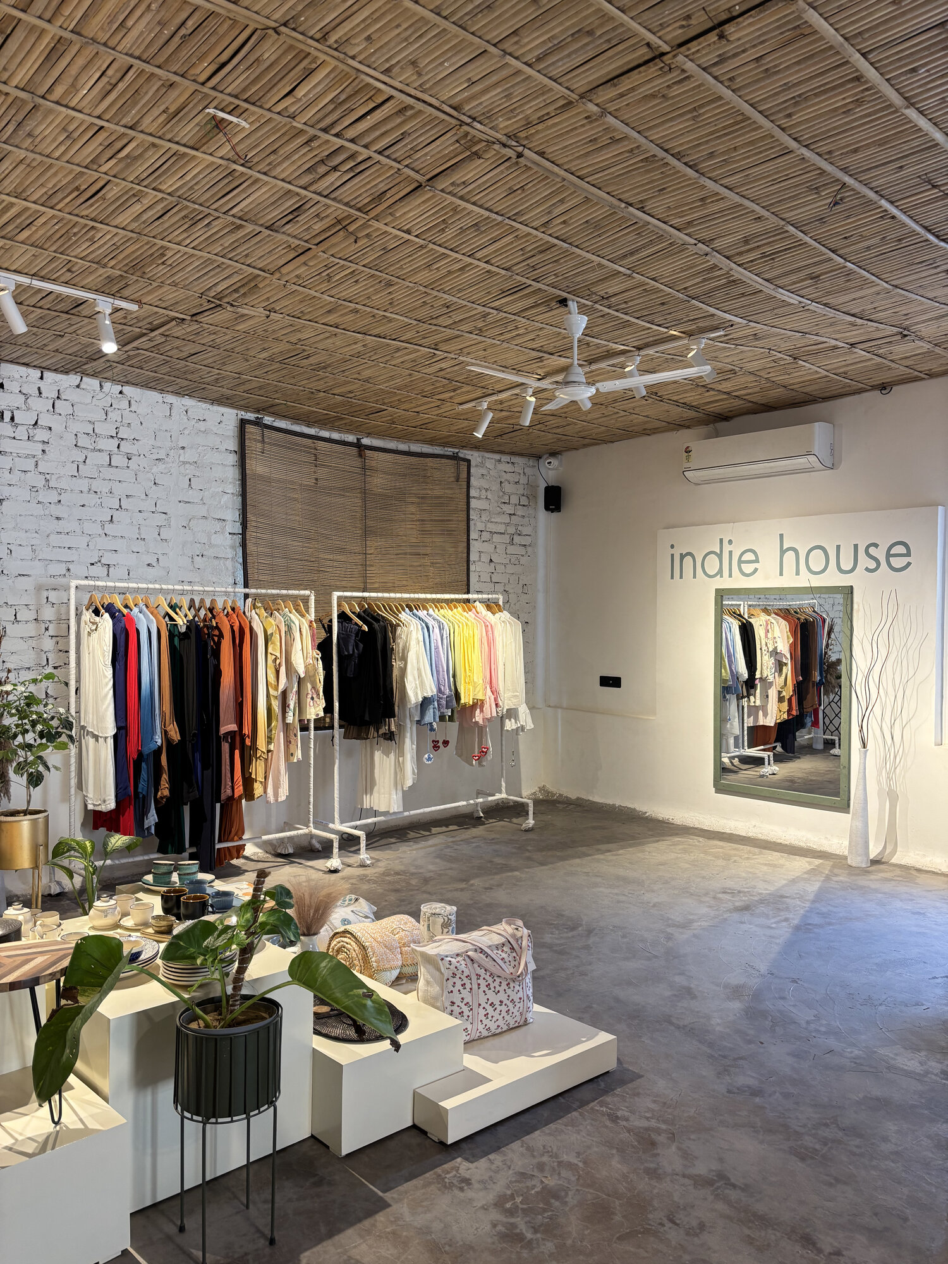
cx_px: 474
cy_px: 632
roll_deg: -1.0
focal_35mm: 26
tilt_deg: -1.0
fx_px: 949
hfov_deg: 53.1
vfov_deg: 67.3
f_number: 1.6
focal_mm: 5.96
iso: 100
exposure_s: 1/50
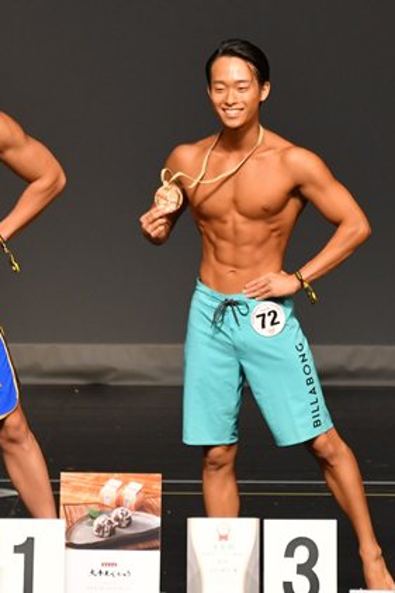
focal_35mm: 579
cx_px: 196
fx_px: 9521
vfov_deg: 3.6
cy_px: 307
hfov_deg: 2.4
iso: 2000
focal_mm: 210
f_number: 5.6
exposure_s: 1/400
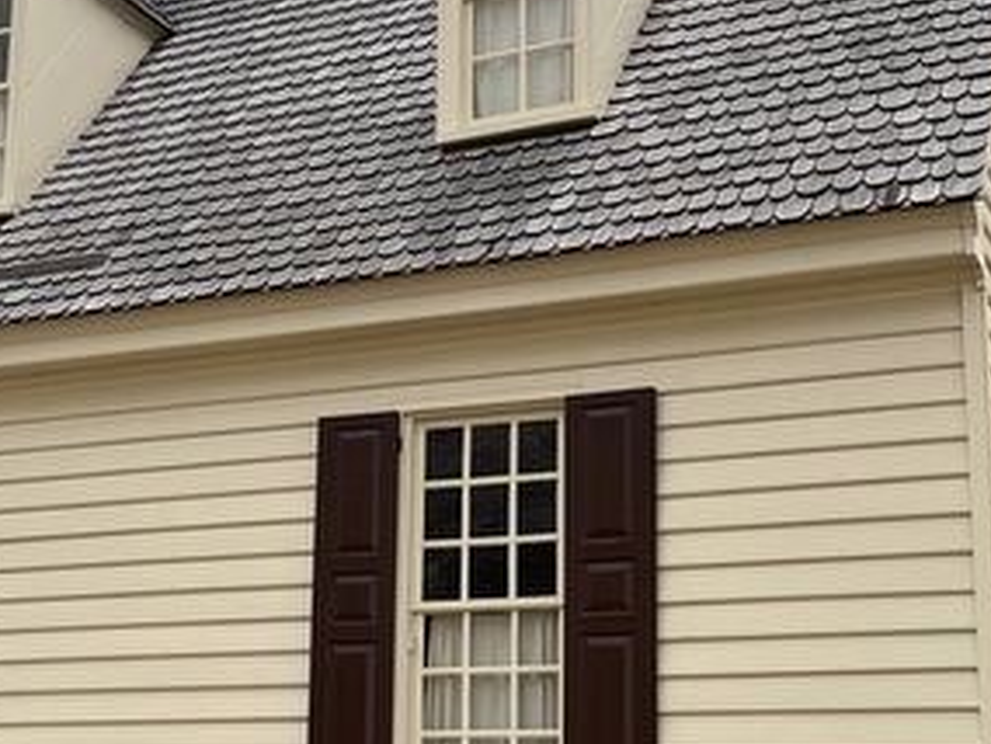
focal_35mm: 73
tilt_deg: +12.3
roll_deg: -1.8
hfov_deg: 26.3
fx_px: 2091
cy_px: 431
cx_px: 254
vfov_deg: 20.2
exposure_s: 1/483
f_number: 1.6
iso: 50
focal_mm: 5.1
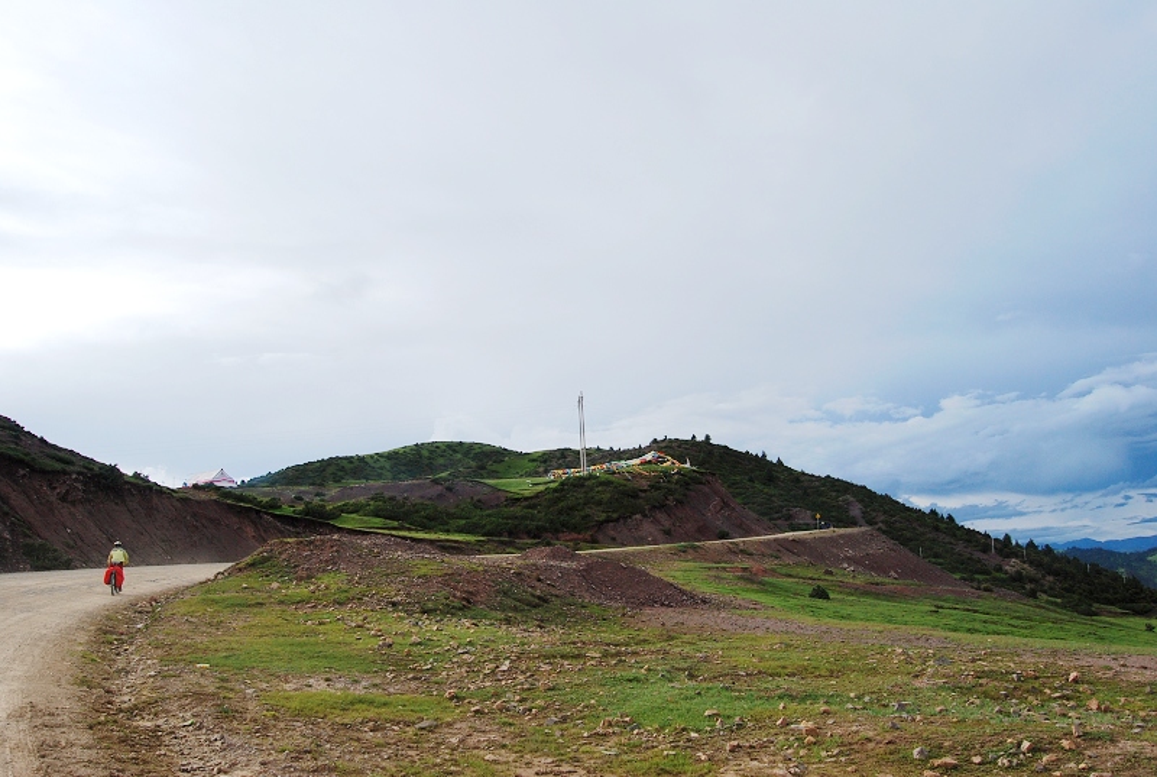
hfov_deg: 67.3
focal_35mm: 27
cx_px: 578
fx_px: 870
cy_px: 388
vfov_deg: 48.1
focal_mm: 18
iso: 200
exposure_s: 1/250
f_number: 10
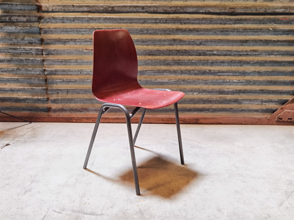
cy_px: 110
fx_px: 289
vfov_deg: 41.8
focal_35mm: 34
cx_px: 147
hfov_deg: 54.0
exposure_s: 1/25
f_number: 1.9
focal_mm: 6.71
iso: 320
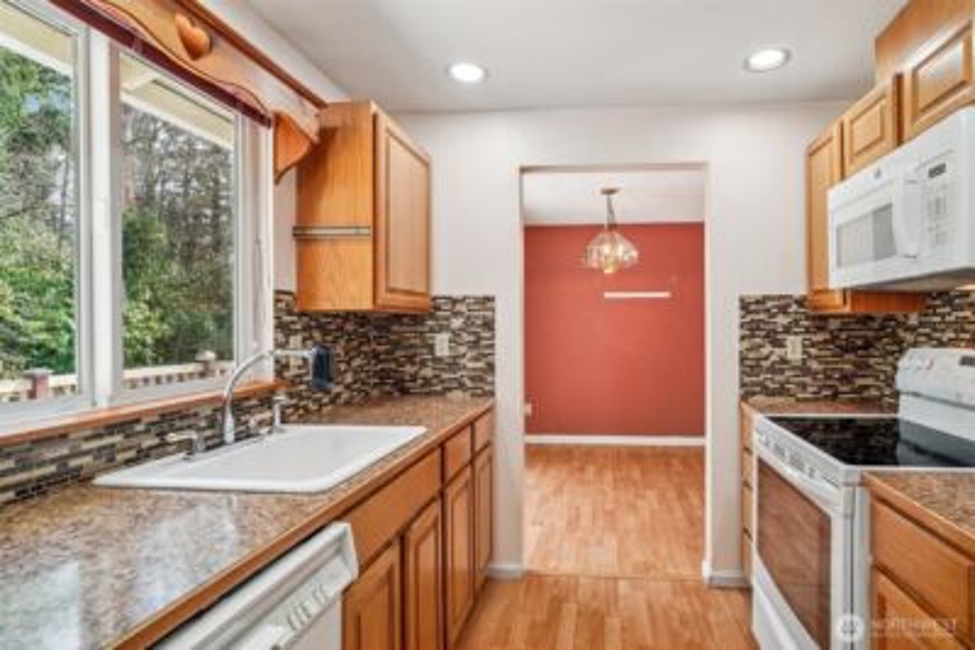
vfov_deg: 73.8
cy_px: 325
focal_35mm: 16
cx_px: 488
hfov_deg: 96.7
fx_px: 433
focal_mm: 16
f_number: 8
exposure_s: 1/60
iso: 1600
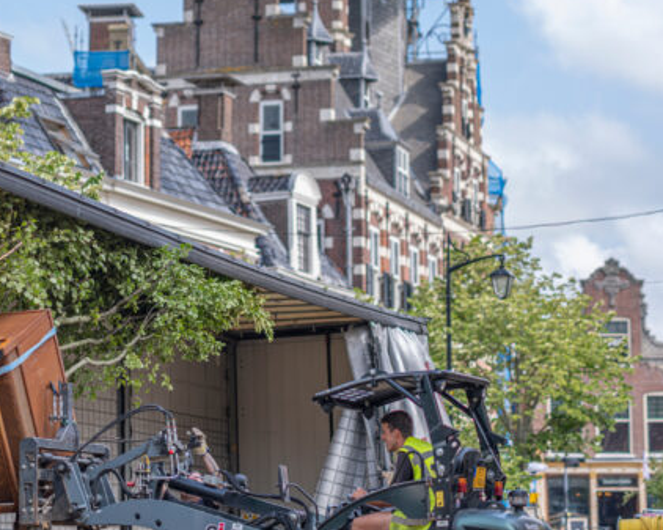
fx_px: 2059
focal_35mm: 105
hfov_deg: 18.3
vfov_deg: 14.6
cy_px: 142
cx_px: 275
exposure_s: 1/1250
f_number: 1.7
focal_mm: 80
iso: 80
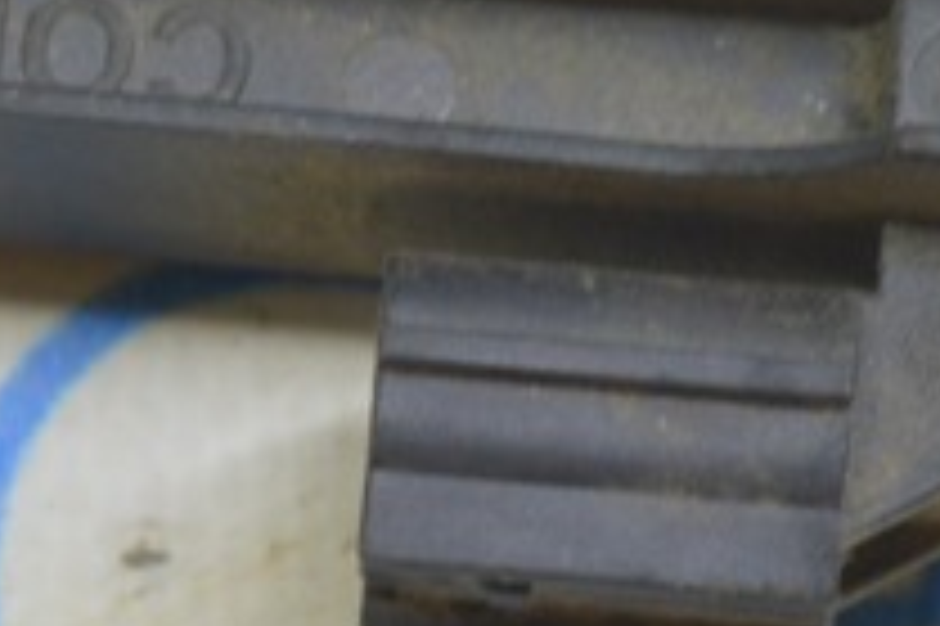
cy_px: -408
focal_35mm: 404
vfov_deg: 3.4
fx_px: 10552
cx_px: 18
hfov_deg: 5.1
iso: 400
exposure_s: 1/20
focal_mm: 55
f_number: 5.6
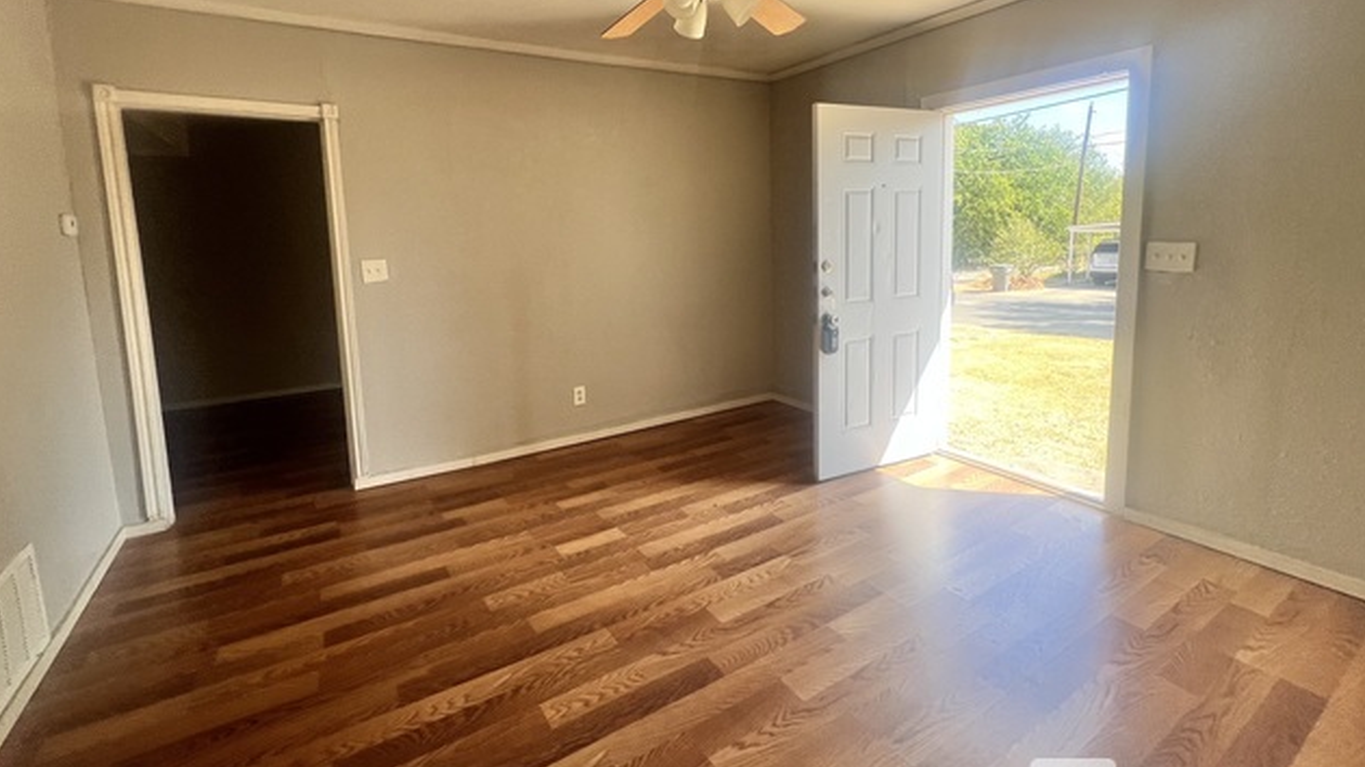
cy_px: 303
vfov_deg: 69.7
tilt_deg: -2.5
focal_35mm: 15
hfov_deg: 103.0
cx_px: 658
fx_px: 543
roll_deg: +0.6
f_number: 1.8
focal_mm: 1.57
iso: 32
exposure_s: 1/120
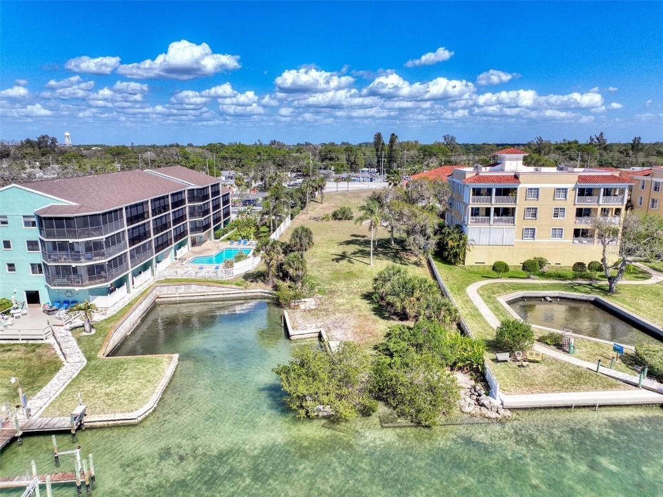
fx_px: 460
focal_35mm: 24
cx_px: 332
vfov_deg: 56.8
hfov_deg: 71.6
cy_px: 248
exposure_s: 1/3200
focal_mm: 12.3
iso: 100
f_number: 2.8
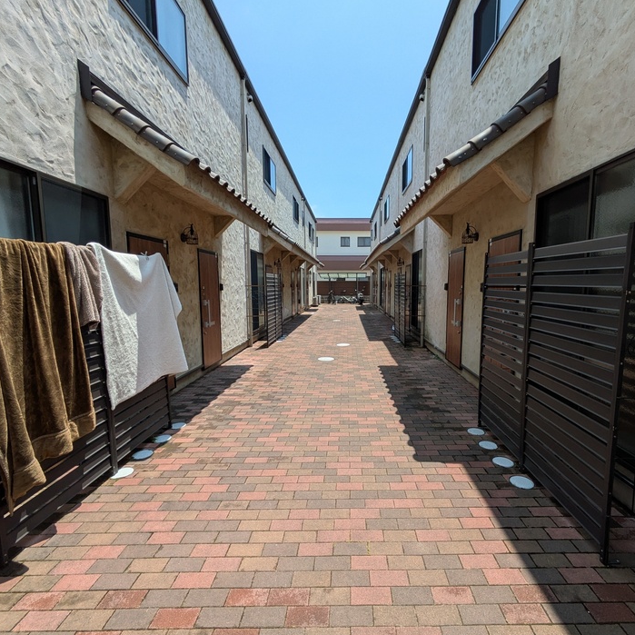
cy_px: 323
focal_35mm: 17
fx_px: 353
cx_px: 351
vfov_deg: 84.0
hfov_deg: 83.7
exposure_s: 1/1437
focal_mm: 1.83
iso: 50
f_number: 2.2
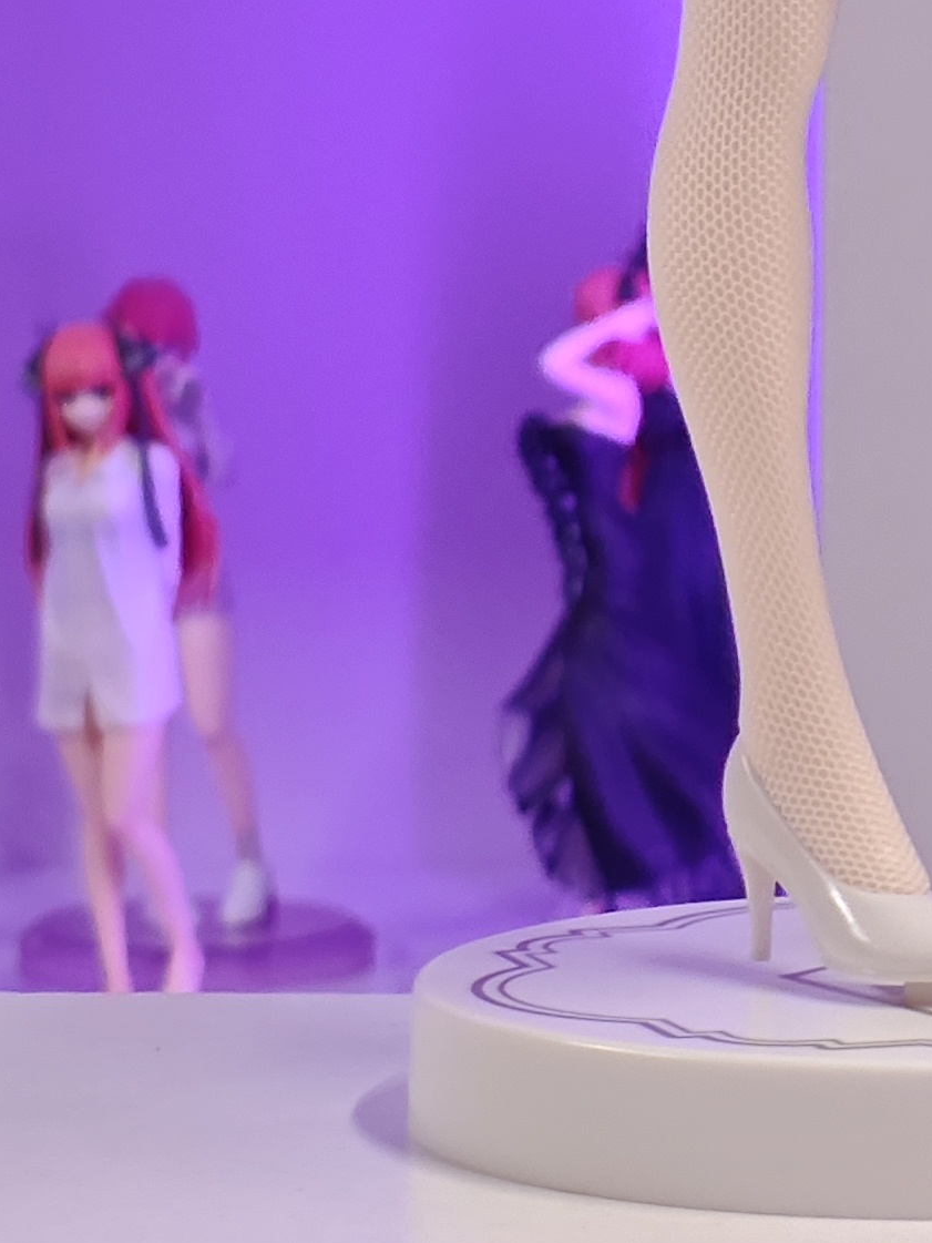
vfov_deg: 8.3
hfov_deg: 6.3
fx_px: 8363
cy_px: -533
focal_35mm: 233
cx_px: 1086
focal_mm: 7.48
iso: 800
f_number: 2.4
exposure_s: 1/25
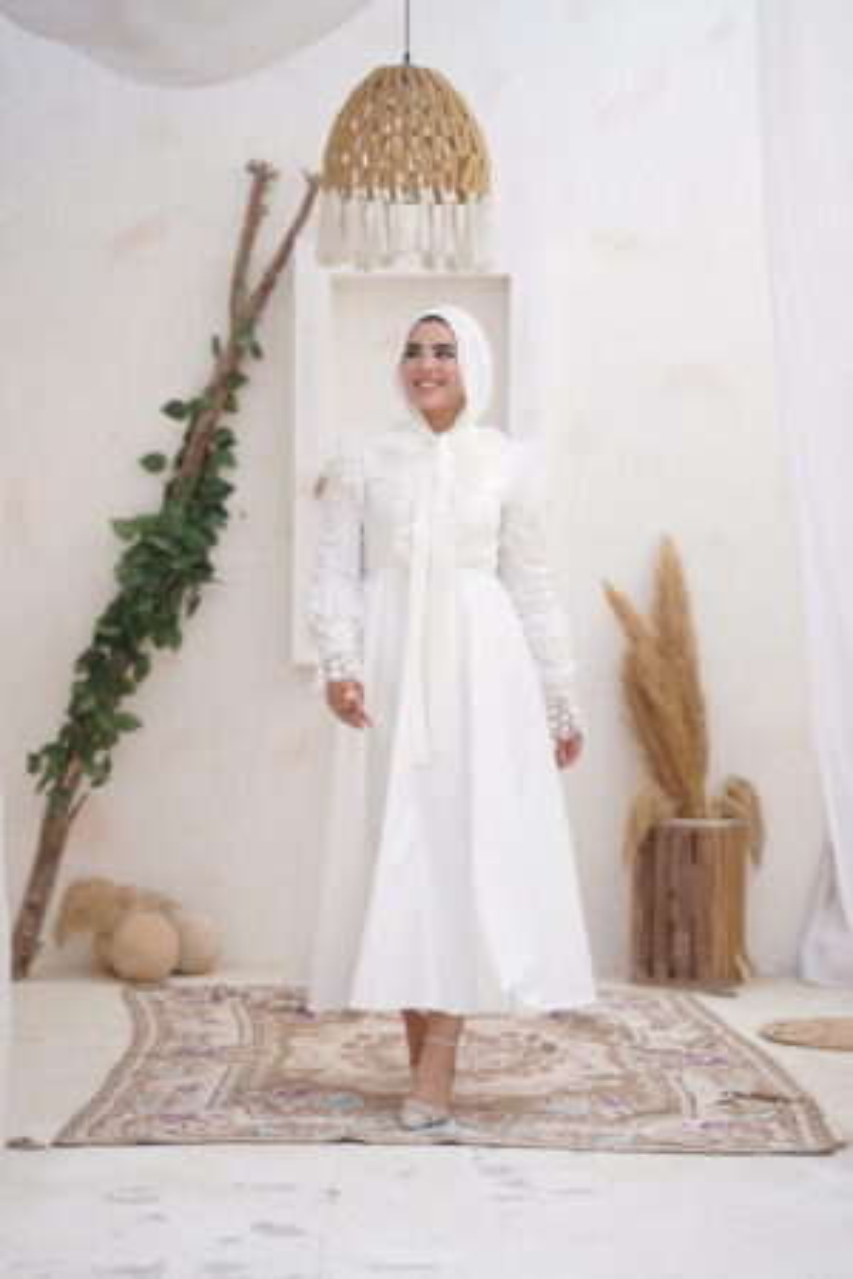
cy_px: 640
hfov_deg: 16.1
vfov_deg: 23.9
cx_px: 426
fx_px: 3021
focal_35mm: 85
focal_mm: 85
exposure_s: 1/640
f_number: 2.2
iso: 320
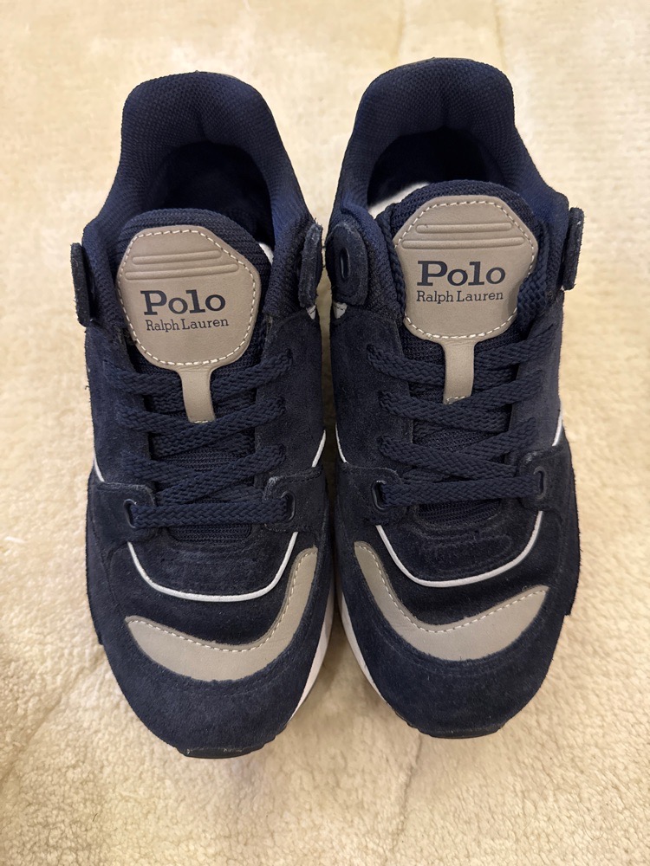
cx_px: 325
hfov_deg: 56.8
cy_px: 433
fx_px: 601
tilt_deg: -68.0
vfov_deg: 71.6
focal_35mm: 24
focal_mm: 6.76
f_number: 1.78
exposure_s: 1/33
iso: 800
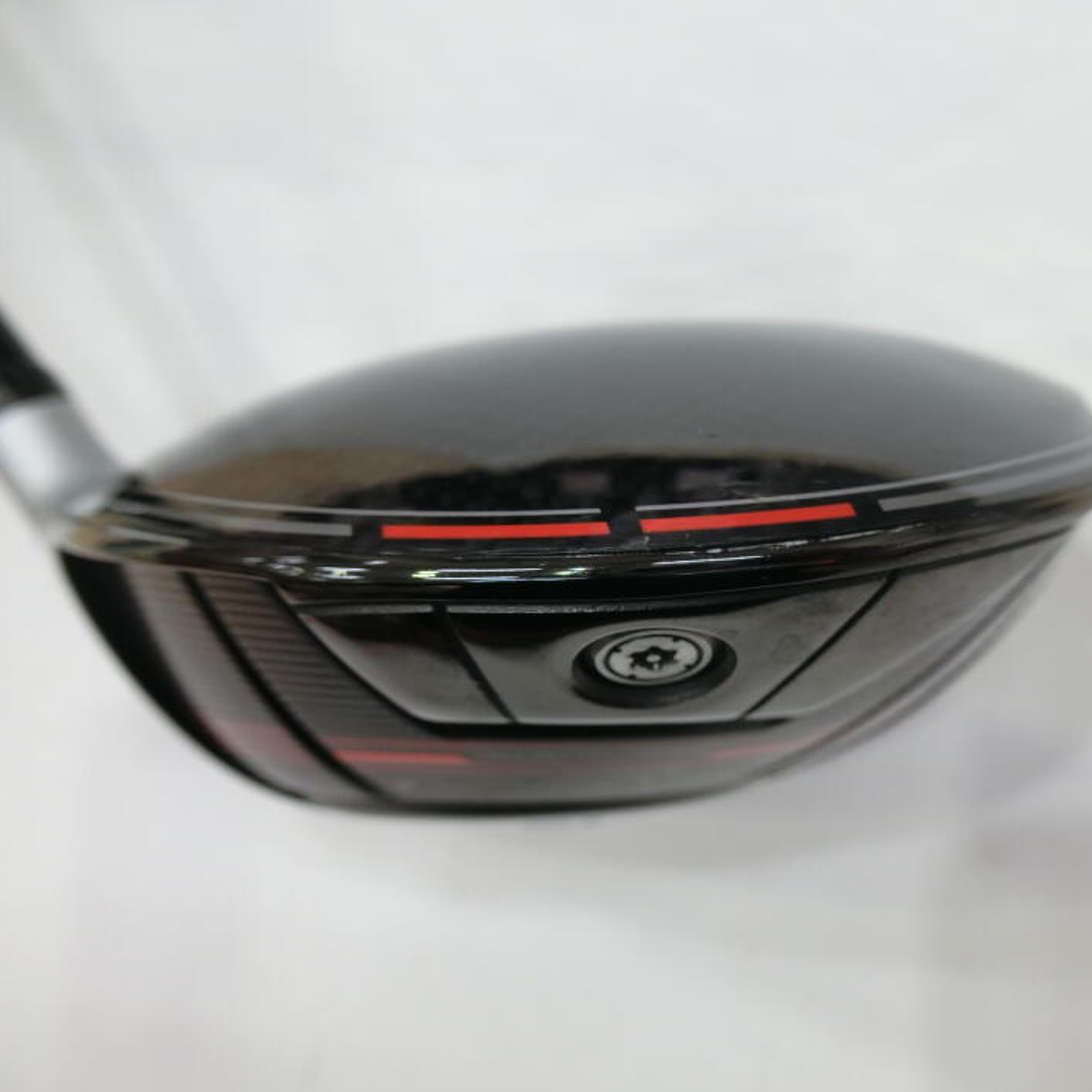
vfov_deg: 54.0
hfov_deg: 52.9
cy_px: 554
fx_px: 1071
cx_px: 735
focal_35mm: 30
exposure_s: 1/125
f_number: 2.8
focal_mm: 5.4
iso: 160
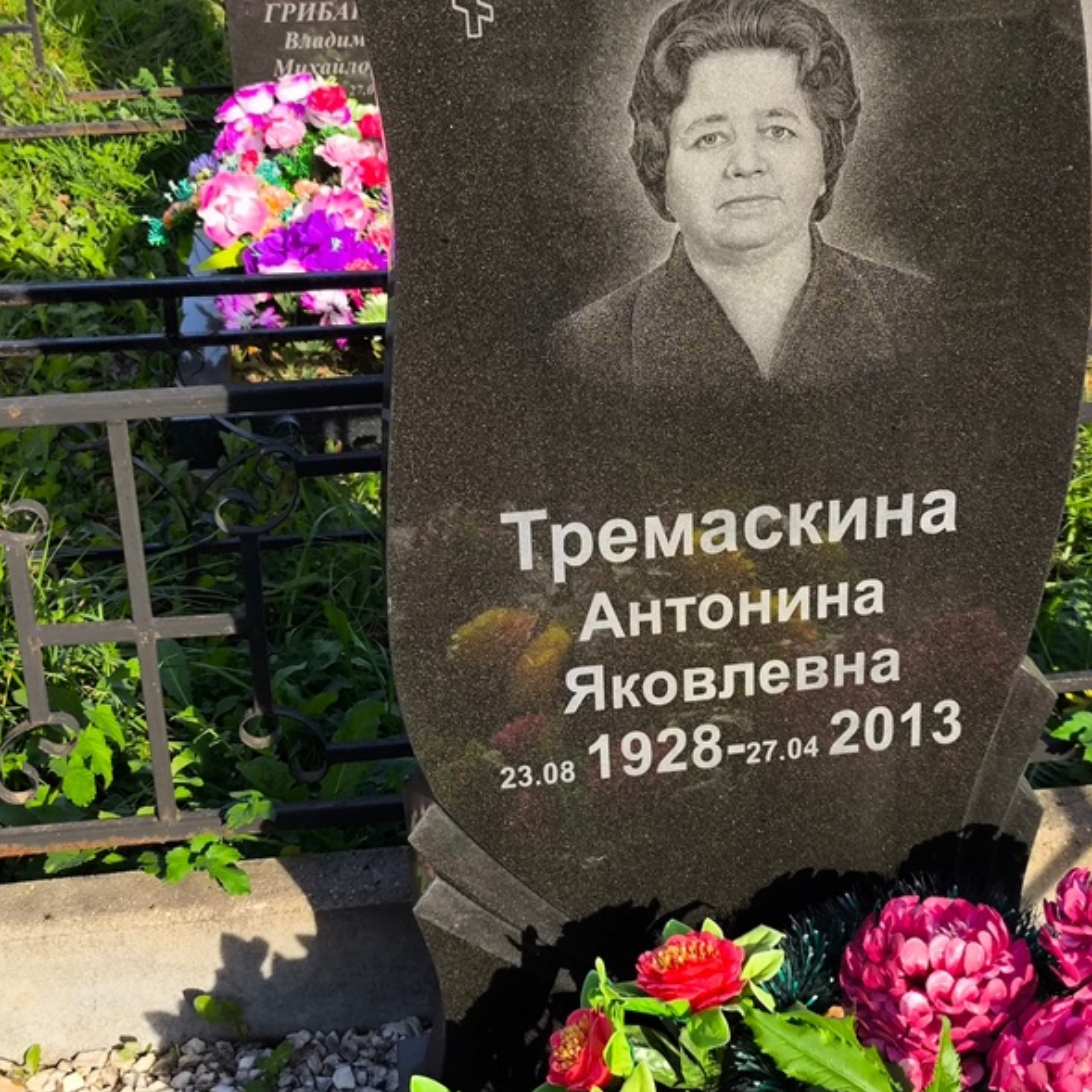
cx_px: 670
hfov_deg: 28.5
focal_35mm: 60
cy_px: 545
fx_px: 2141
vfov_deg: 28.6
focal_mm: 4.71
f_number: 1.7
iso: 50
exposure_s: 1/595
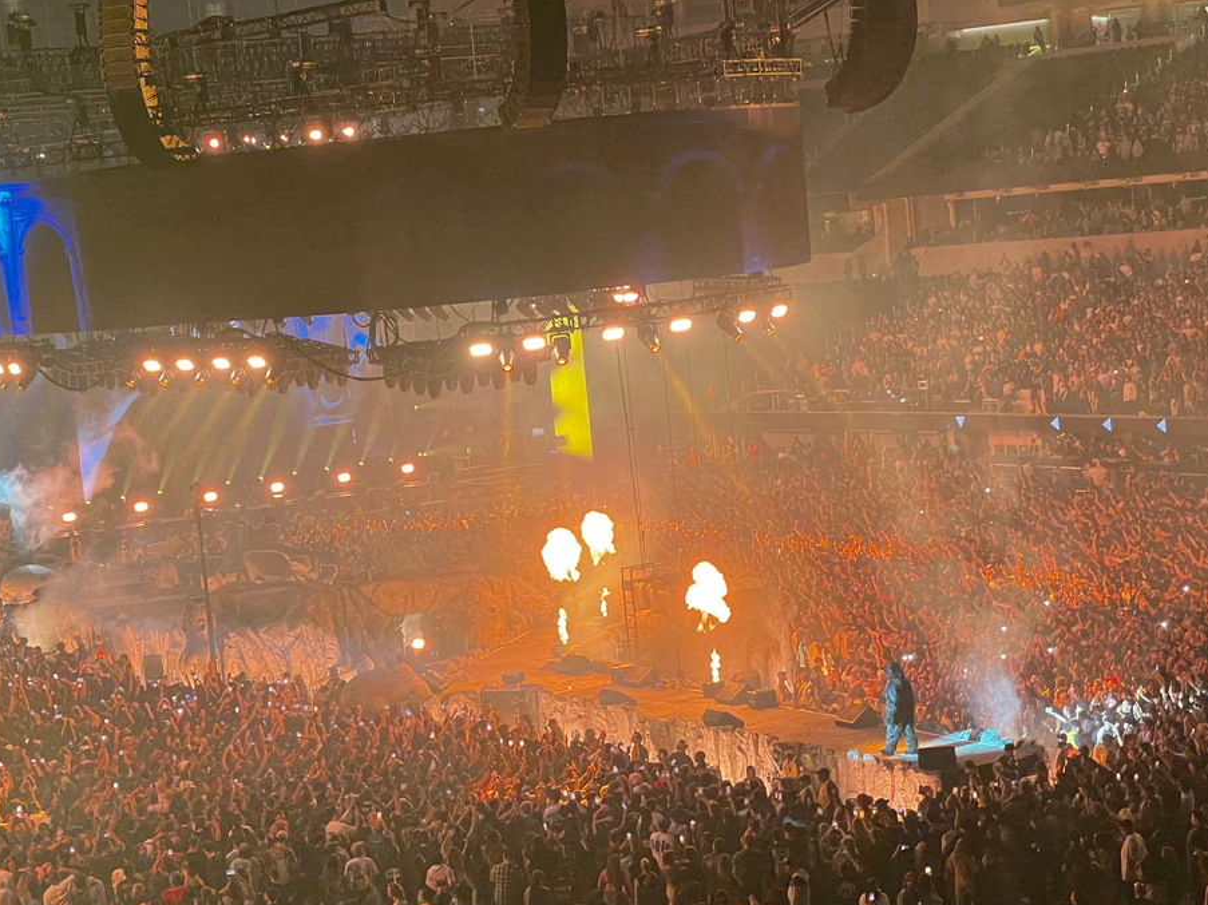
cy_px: 501
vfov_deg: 17.2
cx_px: 597
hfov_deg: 22.8
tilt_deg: -5.5
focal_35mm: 86
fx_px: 3001
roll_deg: +5.7
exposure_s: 1/60
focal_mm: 9
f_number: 2.8
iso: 800
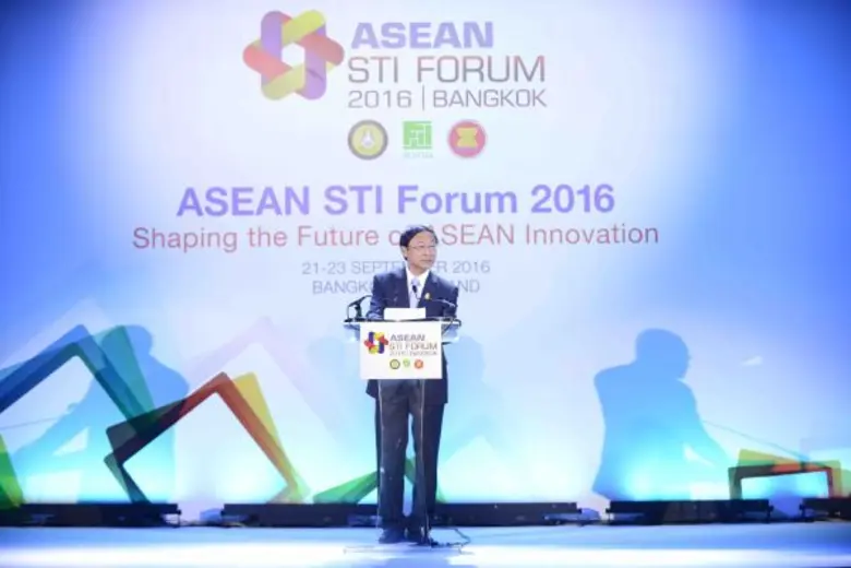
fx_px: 2033
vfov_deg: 15.9
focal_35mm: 86
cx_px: 426
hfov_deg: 23.6
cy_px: 284
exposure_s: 1/250
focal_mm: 86
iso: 1000
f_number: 2.8
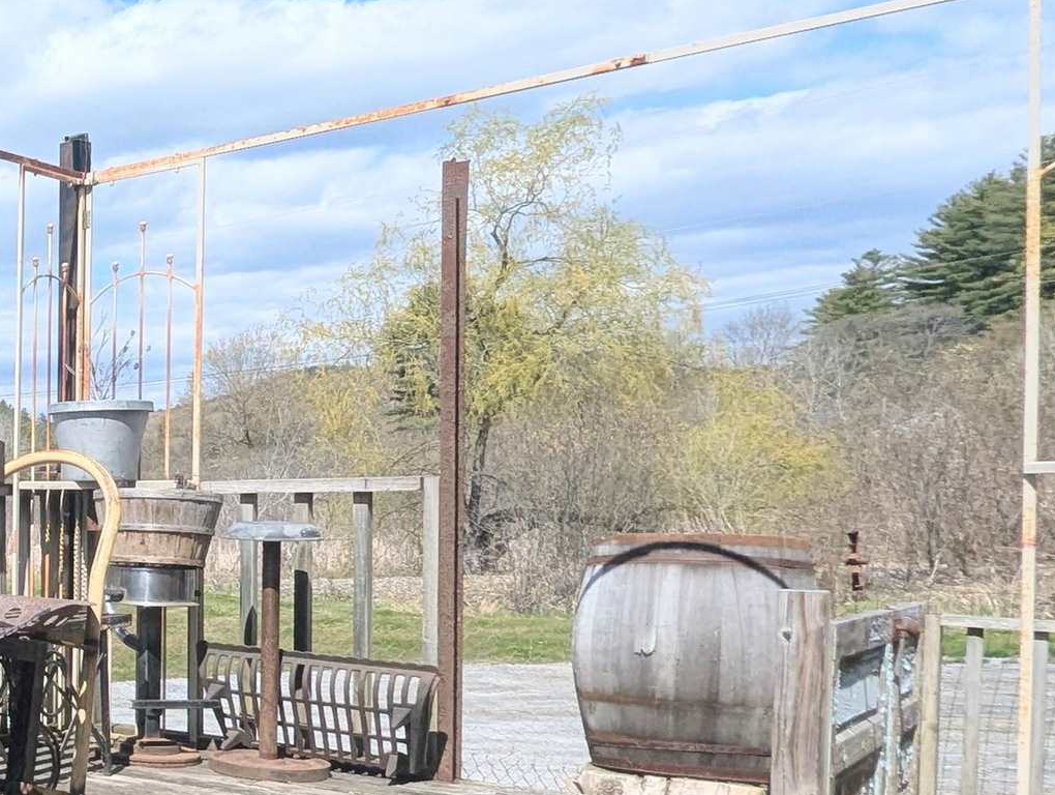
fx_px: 1190
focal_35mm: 39
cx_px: -502
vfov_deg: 36.5
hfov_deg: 29.7
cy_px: 528
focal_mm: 1.95
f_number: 2.2
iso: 47
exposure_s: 1/1773
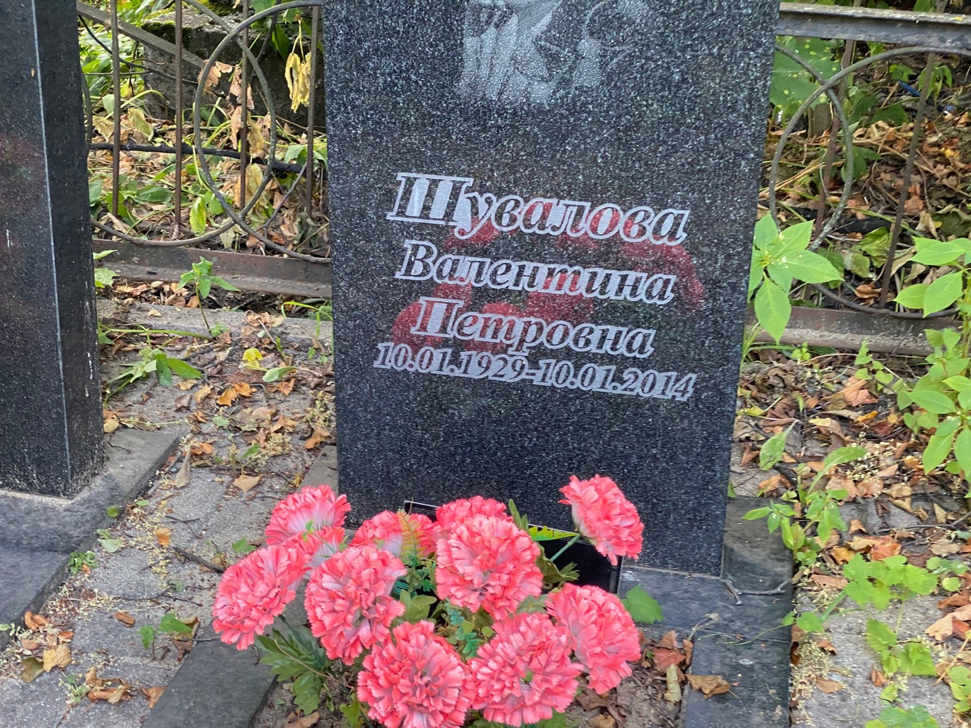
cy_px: 364
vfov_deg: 28.0
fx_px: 1459
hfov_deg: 36.8
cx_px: 486
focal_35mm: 52
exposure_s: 1/60
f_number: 2
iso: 160
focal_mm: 6
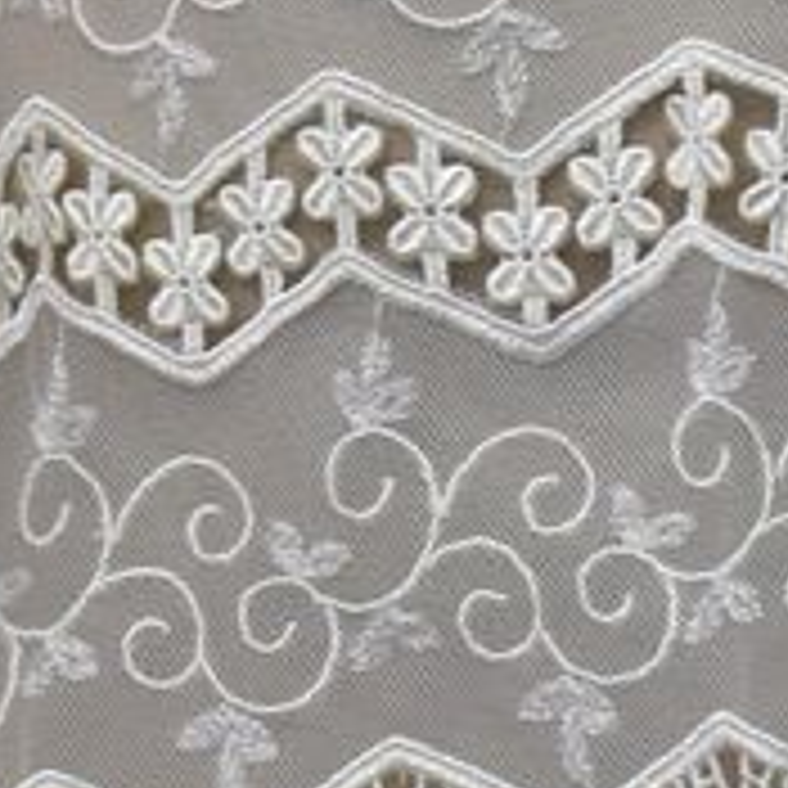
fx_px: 11831
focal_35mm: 459
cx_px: 950
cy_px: -77
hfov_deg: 3.8
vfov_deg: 3.8
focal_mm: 35
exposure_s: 1/80
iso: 400
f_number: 4.5
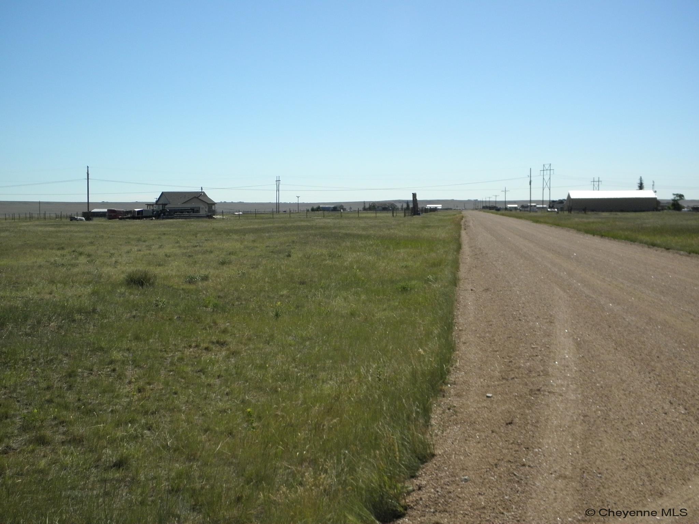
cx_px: 350
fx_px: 788
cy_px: 262
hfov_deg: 47.9
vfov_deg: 36.8
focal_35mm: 39
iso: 160
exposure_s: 1/500
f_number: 7.6
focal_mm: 7.1
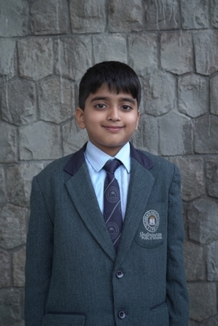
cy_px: 163
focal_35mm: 55
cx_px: 109
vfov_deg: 36.2
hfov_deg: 24.6
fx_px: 499
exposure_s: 1/125
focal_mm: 55
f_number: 7.1
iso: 400
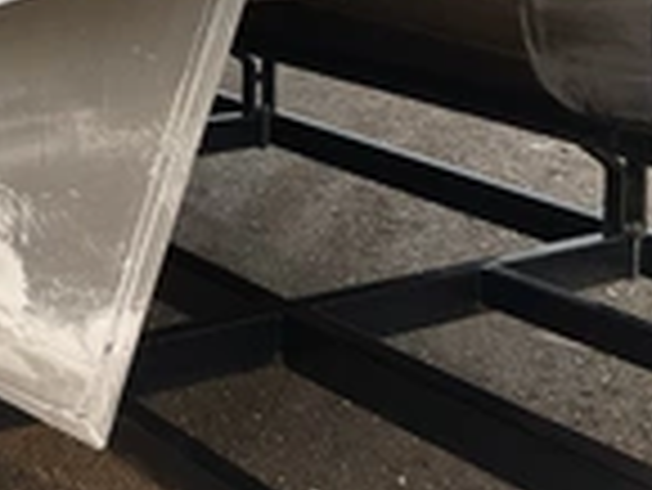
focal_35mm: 80
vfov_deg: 17.5
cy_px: -112
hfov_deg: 23.8
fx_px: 1508
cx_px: 85
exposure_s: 1/1311
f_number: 1.8
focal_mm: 3
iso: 25
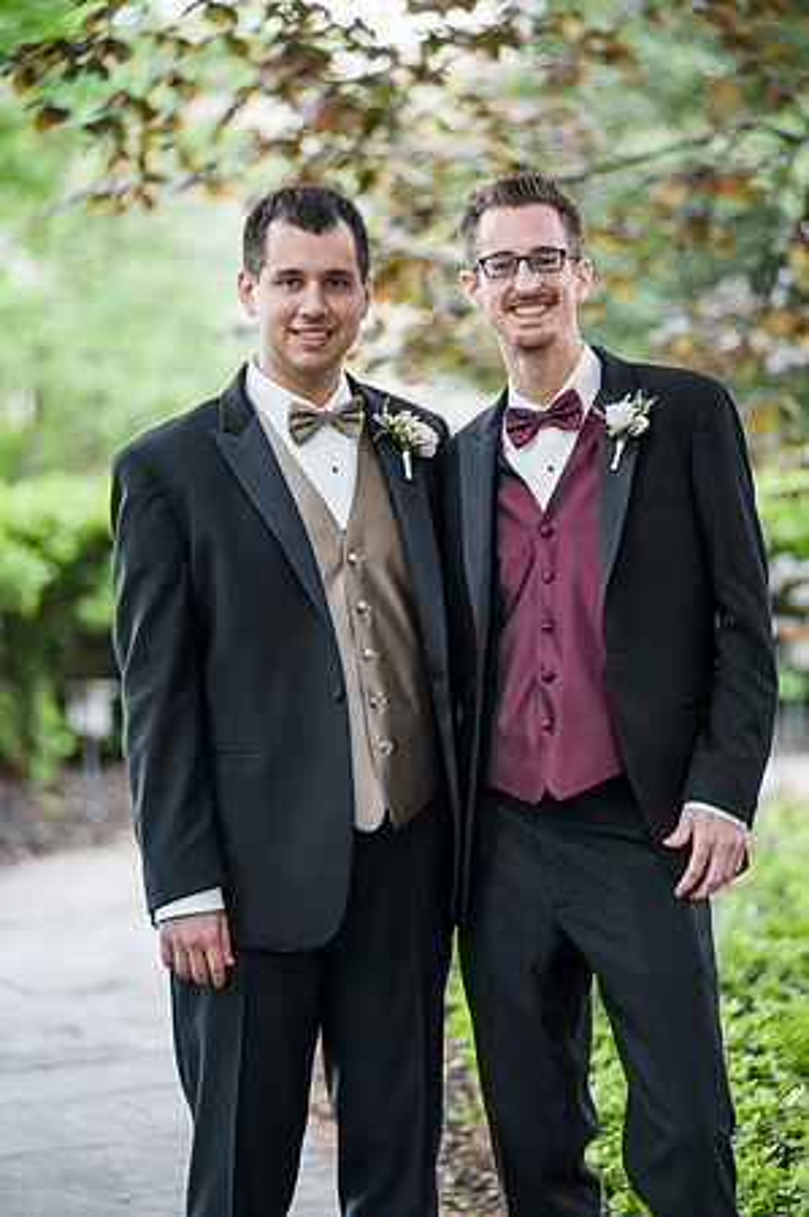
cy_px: 608
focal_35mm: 145
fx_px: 4899
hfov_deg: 9.4
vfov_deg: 14.2
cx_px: 404
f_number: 2.8
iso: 200
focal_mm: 145
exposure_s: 1/160
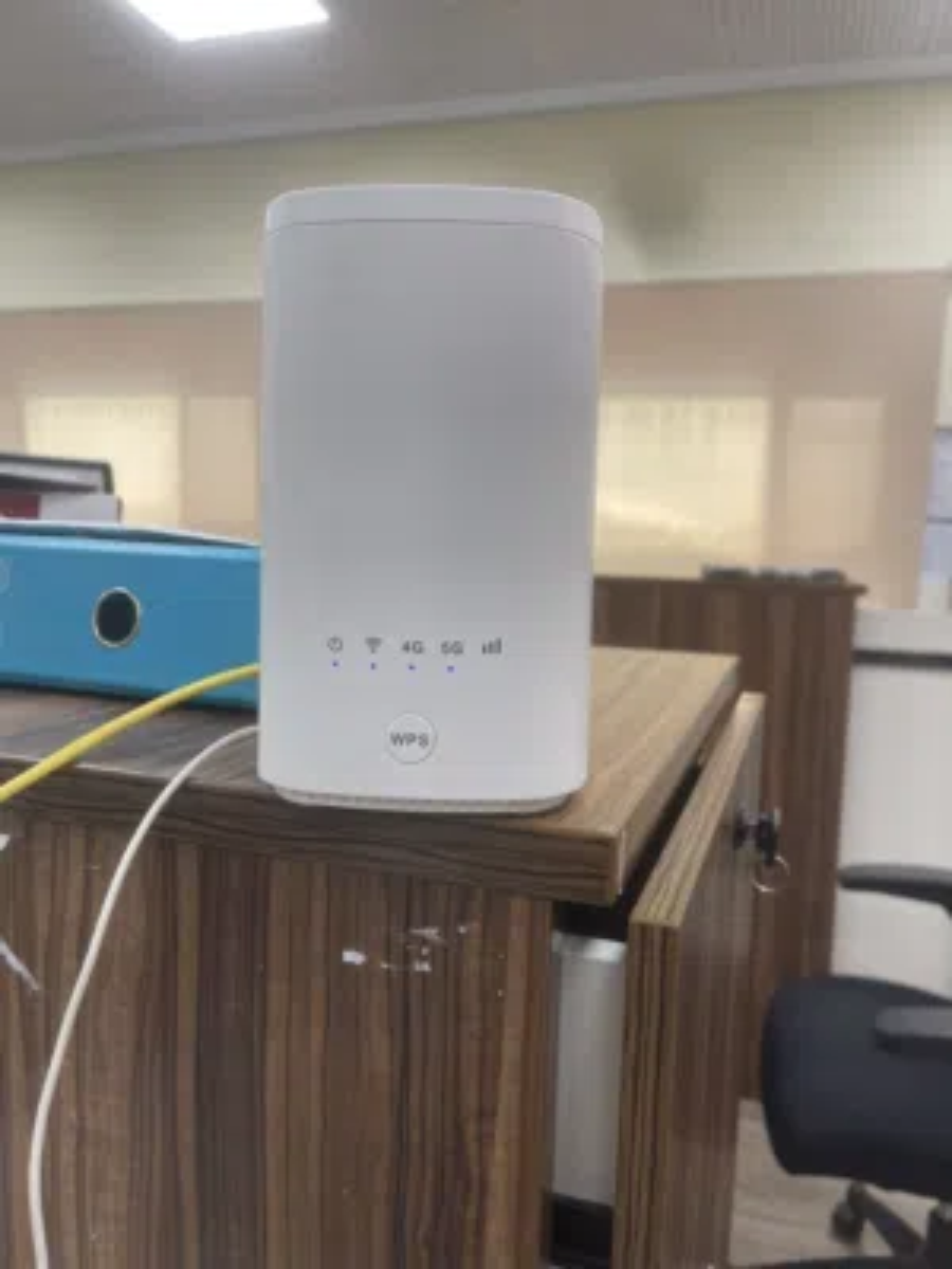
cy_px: 634
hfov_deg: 54.9
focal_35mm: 25
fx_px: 917
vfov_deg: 69.4
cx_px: 476
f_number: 1.6
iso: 80
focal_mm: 5.1
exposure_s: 1/100
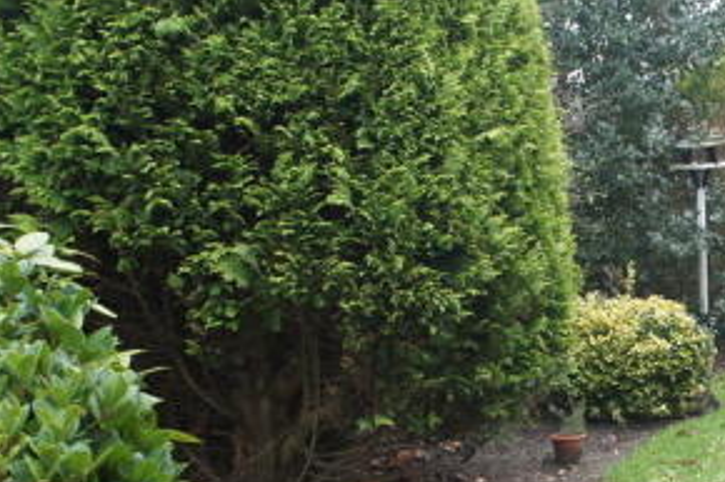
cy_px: 380
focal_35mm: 61
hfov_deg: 29.6
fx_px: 1228
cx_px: 800
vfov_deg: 22.0
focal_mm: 18
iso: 200
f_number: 3.5
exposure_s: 1/30
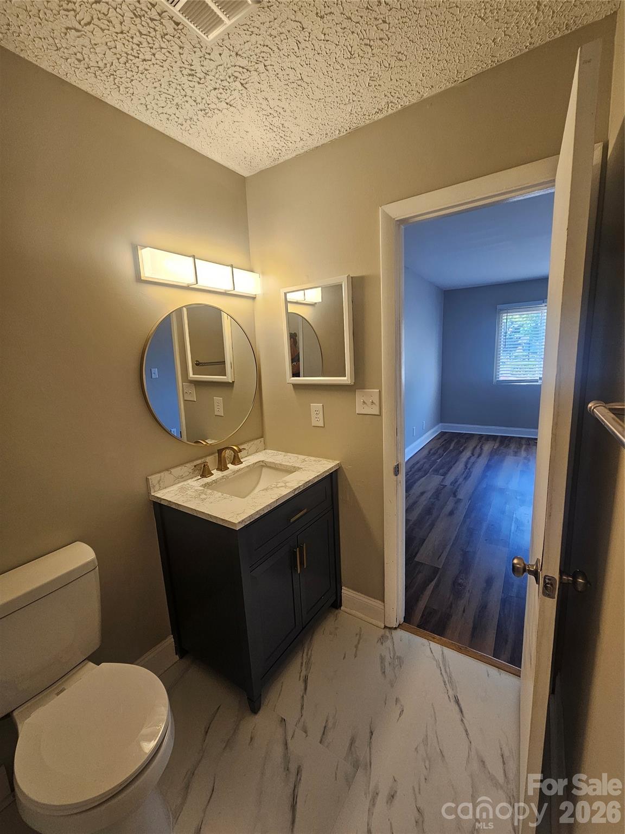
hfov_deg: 89.9
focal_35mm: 13
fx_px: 313
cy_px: 417
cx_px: 312
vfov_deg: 106.2
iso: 80
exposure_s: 1/60
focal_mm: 2.2
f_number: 2.2
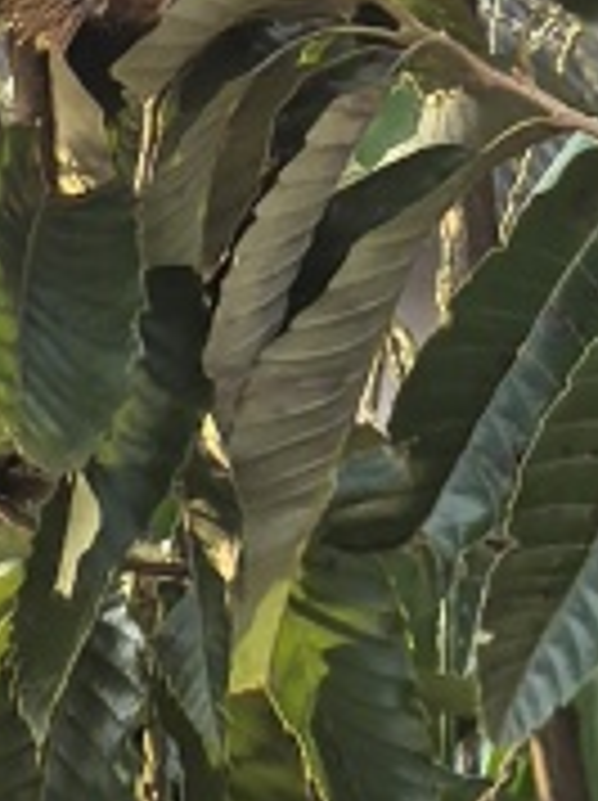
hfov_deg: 4.6
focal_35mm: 324
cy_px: -29
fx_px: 7481
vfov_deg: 6.1
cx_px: 441
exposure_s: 1/385
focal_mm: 6.98
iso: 50
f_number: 2
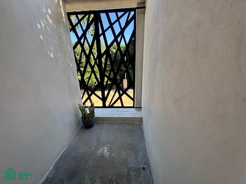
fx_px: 99
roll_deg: +1.4
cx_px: 123
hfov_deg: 102.1
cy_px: 92
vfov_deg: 85.7
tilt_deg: -19.0
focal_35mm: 14
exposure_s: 1/204
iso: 40
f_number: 2.2
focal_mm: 2.22
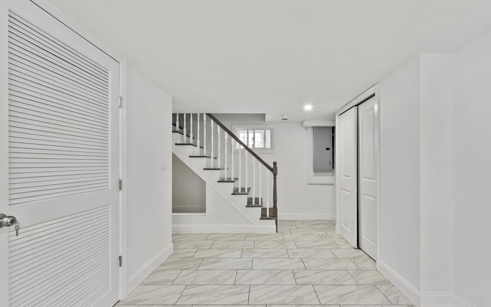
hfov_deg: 101.4
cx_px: 250
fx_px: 201
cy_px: 161
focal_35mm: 15
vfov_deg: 74.8
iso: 100
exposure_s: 4
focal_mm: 14
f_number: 13
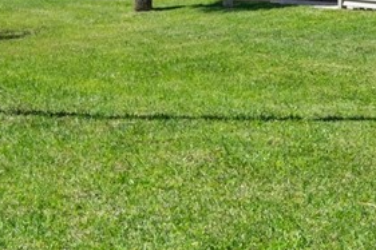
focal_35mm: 116
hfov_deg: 16.4
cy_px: -61
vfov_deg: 11.5
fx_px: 1211
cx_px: 527
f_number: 9
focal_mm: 20
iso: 320
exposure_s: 1/1000
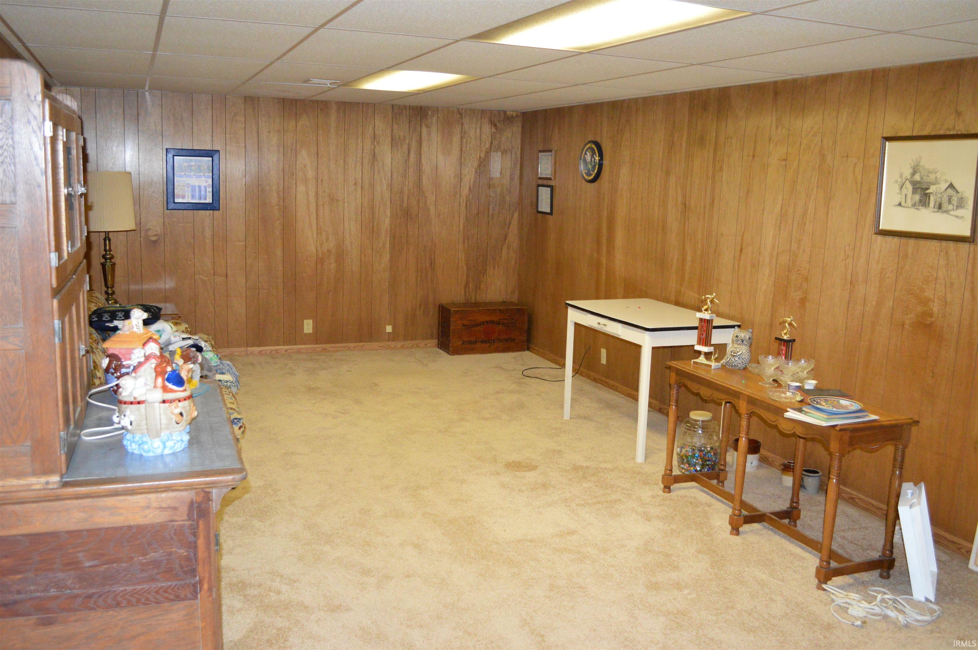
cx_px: 489
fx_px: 896
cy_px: 325
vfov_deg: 39.9
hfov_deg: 57.3
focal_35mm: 33
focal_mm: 22
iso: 2500
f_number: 3.8
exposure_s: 1/60
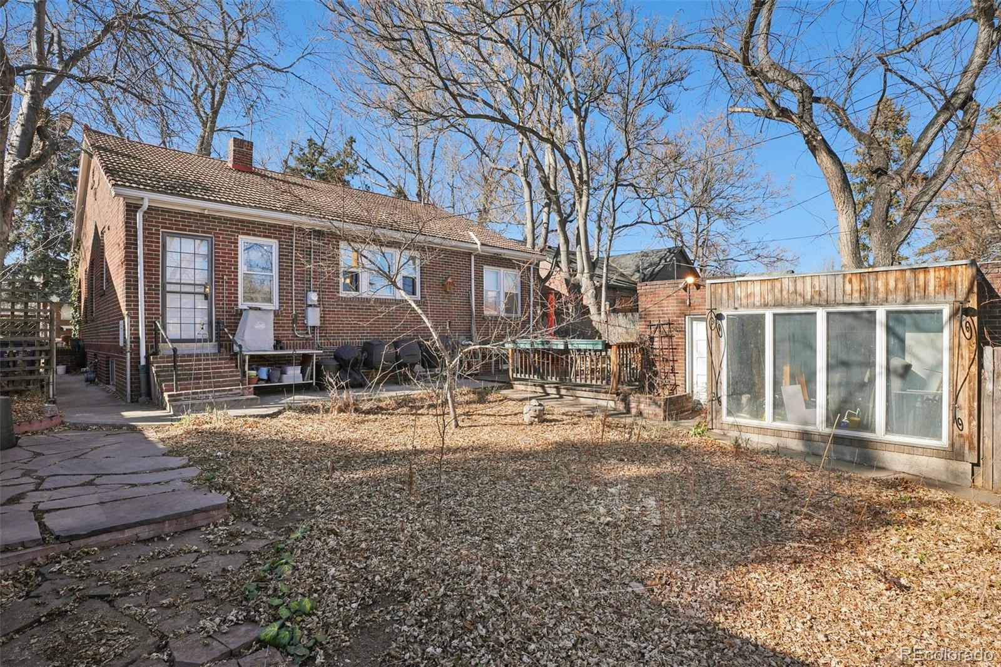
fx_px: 459
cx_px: 500
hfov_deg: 95.0
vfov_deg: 72.0
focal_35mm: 16
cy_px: 334
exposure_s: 1/200
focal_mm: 11
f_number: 8
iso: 100
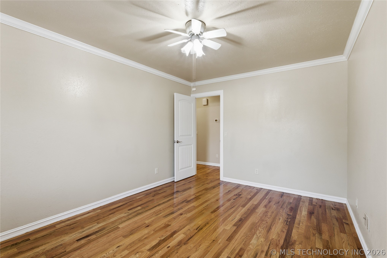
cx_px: 194
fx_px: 172
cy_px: 129
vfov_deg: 73.7
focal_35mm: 16
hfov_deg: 96.8
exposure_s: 1/20
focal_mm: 16
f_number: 13
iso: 640
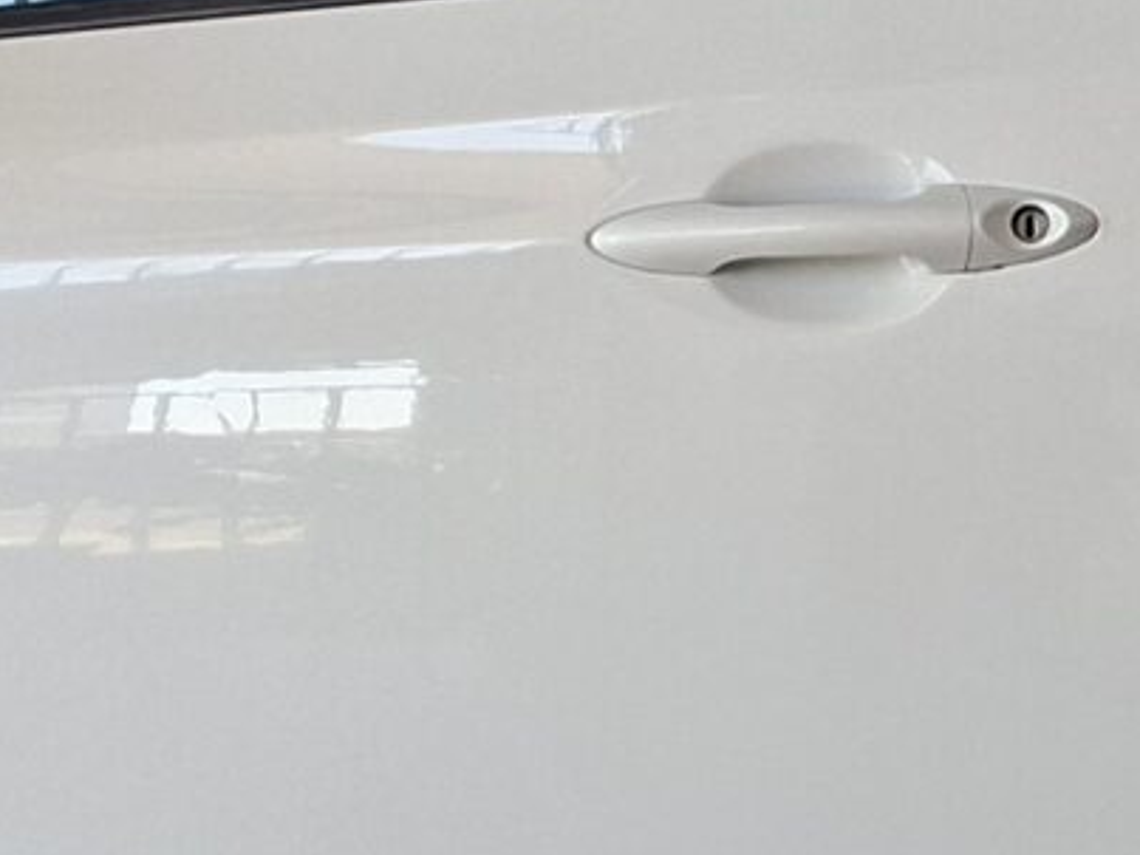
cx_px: 829
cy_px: 745
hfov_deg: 13.5
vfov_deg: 10.1
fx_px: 4807
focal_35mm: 146
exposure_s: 1/177
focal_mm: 5.54
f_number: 1.8
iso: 50
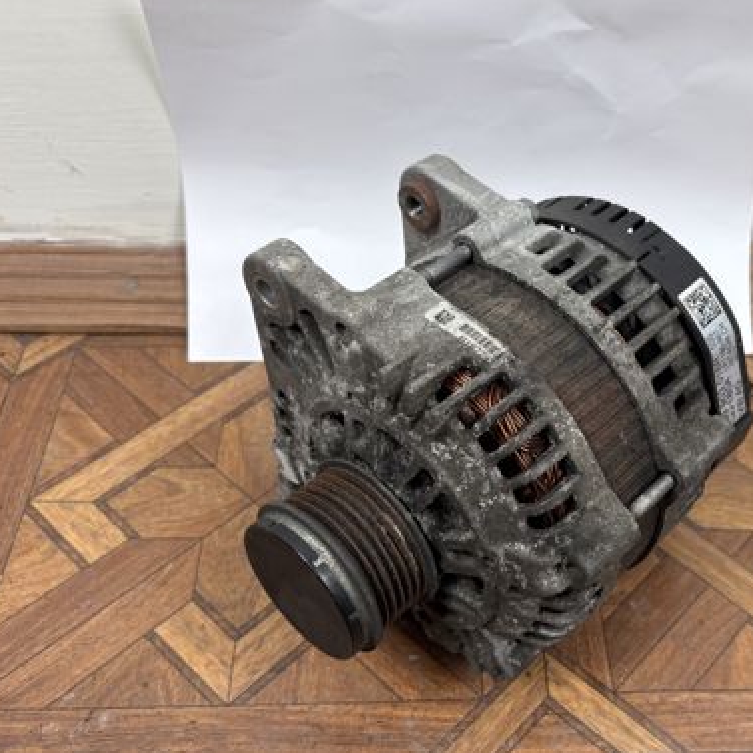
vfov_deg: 42.8
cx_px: 489
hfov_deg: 42.4
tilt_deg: -46.1
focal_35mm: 39
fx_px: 960
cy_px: 397
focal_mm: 5.96
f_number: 1.6
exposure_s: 1/149
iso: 32
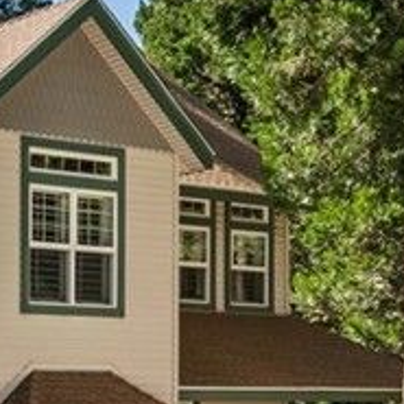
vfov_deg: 17.9
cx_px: -231
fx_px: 1254
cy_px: 400
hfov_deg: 16.4
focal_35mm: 95
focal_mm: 20.2
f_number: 22
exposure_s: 1/13
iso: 100
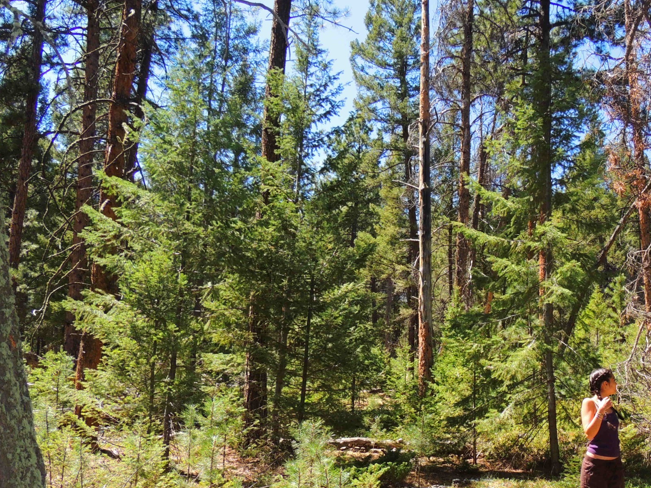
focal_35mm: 46
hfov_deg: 40.6
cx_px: 442
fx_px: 865
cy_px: 332
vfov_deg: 31.2
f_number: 3.2
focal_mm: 5.8
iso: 200
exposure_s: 1/640
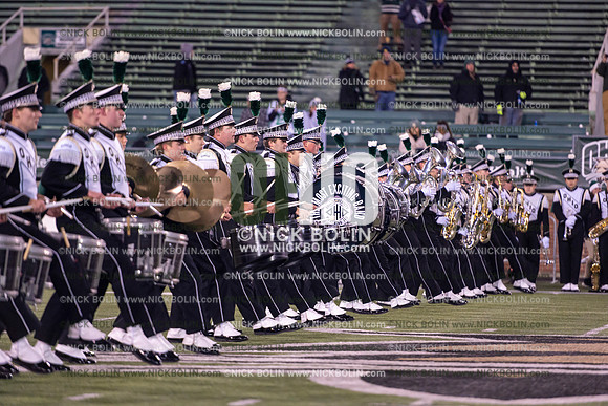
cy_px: 203
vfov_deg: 6.9
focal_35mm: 200
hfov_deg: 10.3
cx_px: 304
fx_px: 3378
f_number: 2.8
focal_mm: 200
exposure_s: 1/1250
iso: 2500
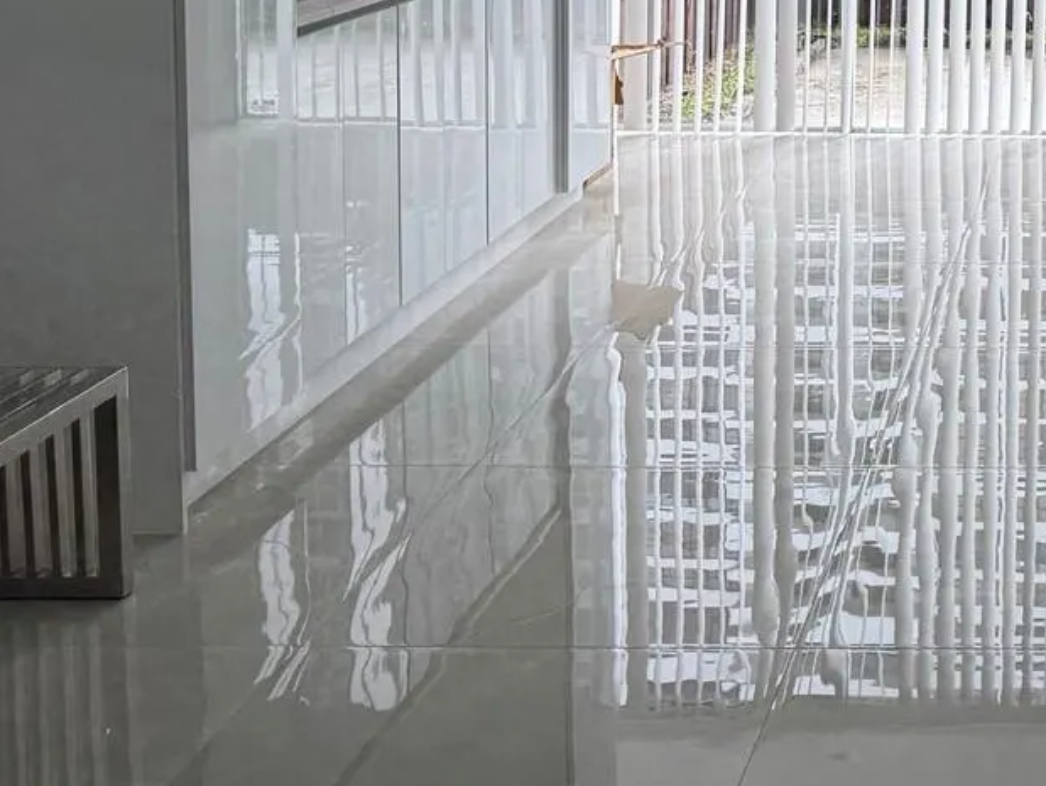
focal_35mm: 62
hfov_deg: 27.7
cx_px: 1227
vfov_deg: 22.5
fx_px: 1875
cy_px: -59
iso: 80
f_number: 1.78
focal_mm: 6.76
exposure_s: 1/842
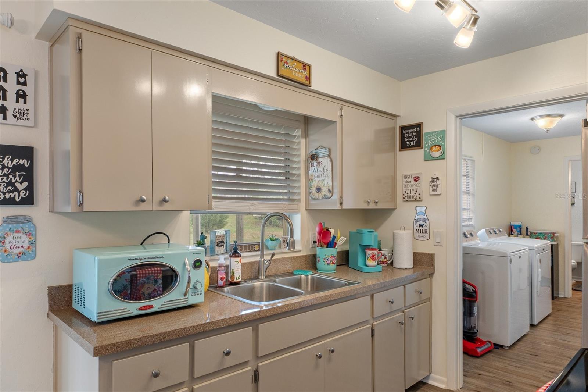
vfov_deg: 56.1
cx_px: 294
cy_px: 196
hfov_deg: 77.3
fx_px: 367
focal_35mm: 22
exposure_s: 1/1.43
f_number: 8
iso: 250
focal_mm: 15
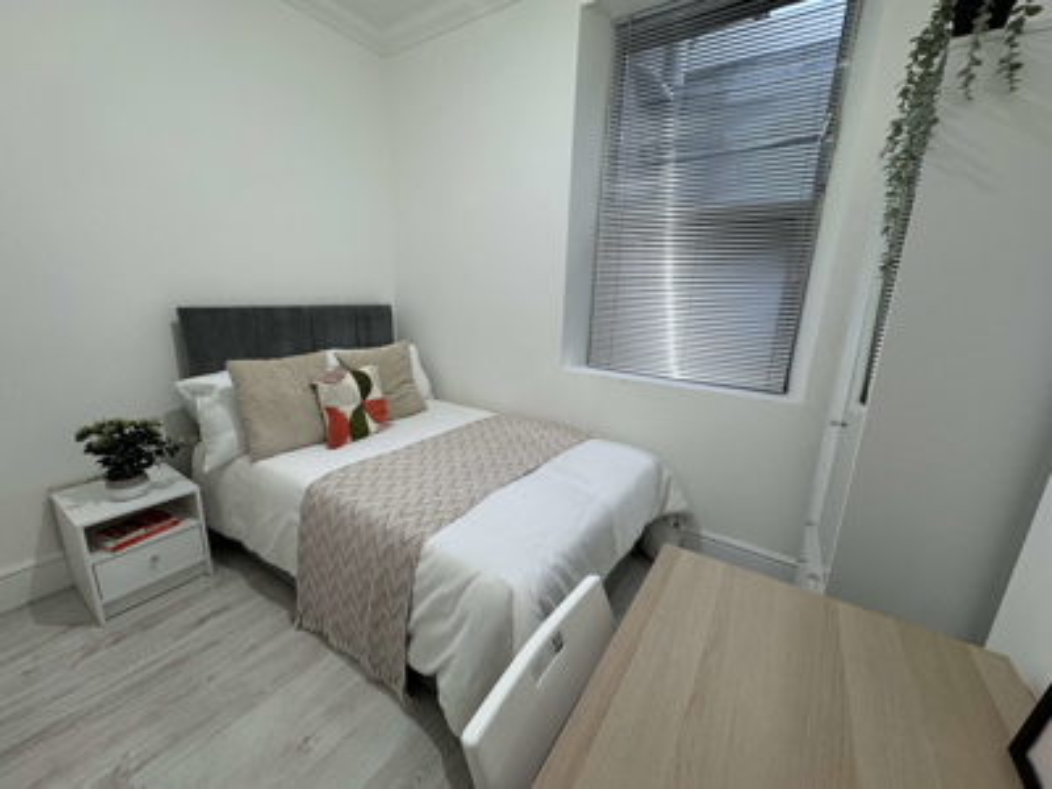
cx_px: 526
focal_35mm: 14
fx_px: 425
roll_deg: -1.4
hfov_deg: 102.1
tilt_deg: -14.4
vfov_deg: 85.7
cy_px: 394
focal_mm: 2.22
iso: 200
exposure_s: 1/100
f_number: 2.2
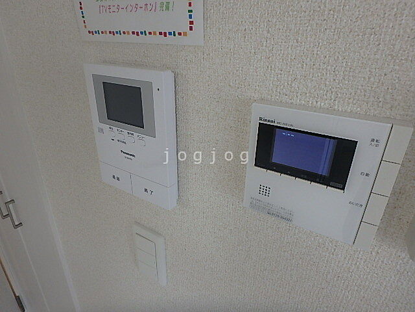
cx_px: 208
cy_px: 156
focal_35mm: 21
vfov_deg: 63.4
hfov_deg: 79.0
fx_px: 252
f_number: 3.5
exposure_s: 1/50
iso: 200
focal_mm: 3.7
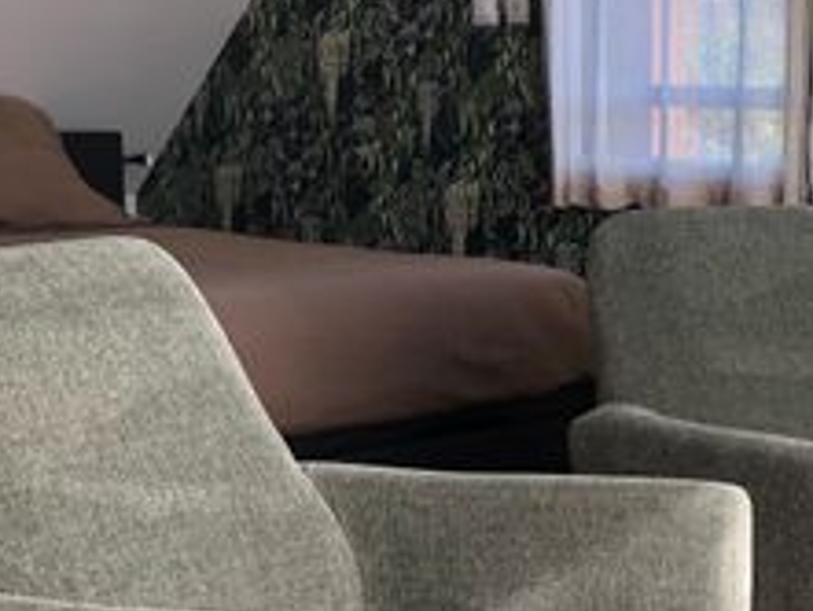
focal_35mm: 76
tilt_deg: -8.5
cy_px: 394
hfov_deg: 24.5
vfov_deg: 19.4
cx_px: 809
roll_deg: -1.1
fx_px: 1786
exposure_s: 1/120
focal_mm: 3.99
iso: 25
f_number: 1.8
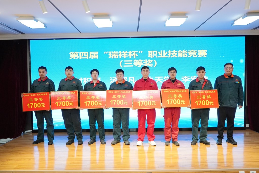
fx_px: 173
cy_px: 86
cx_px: 130
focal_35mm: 24
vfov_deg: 53.1
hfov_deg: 73.7
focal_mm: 24
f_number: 8
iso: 2500
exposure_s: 1/125
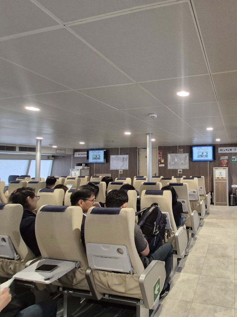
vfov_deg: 87.7
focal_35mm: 18
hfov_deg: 64.5
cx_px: 194
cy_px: 156
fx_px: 164
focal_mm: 1.74
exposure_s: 1/50
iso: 125
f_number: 2.2
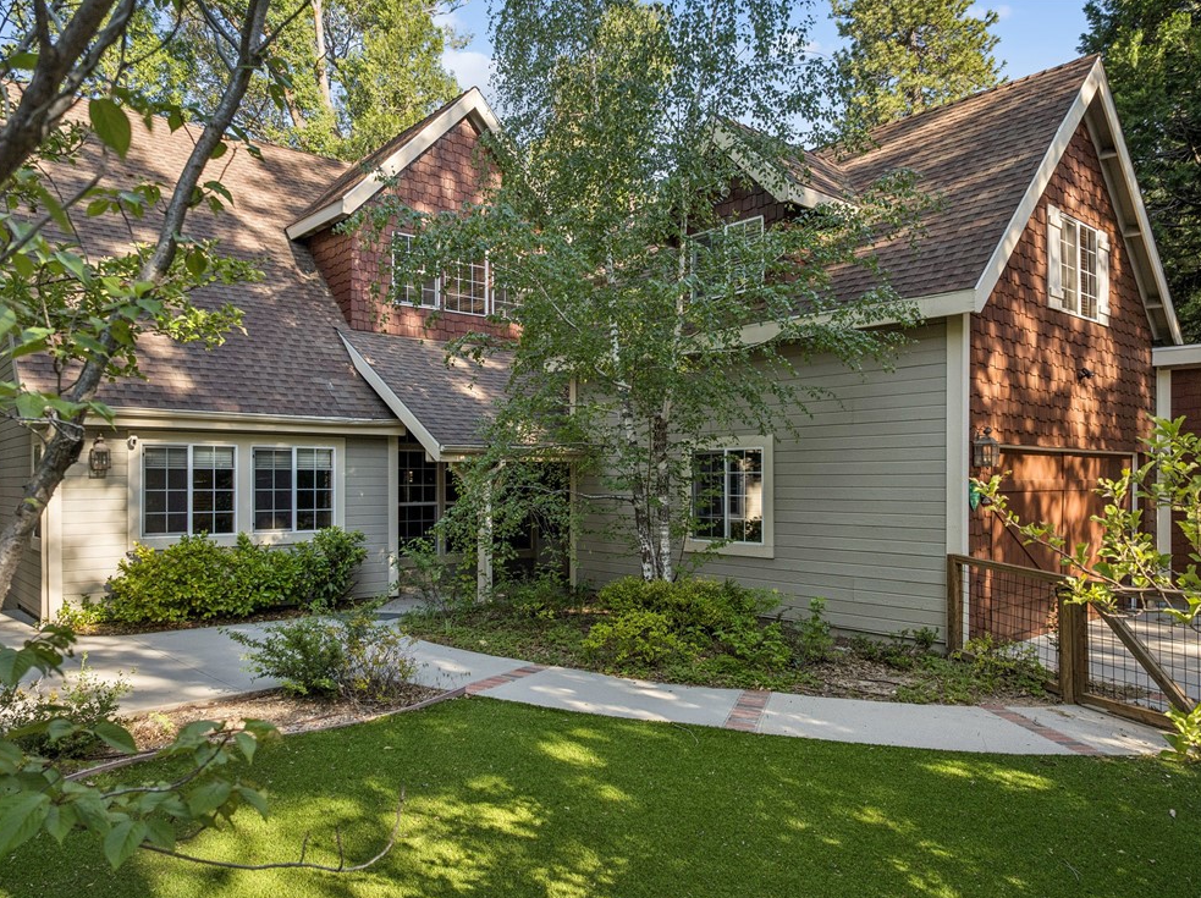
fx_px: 866
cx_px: 589
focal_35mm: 25
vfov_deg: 54.8
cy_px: 463
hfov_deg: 69.4
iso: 110
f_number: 2.8
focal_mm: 12.3
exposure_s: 1/15
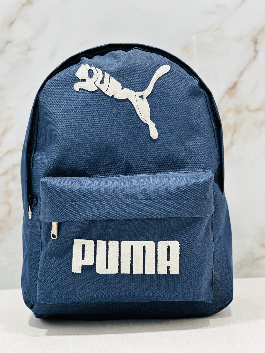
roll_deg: +2.4
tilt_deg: -2.1
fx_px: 786
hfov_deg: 19.1
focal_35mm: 77
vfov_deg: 25.3
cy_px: 176
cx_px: 132
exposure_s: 1/50
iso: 160
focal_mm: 9
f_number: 2.8
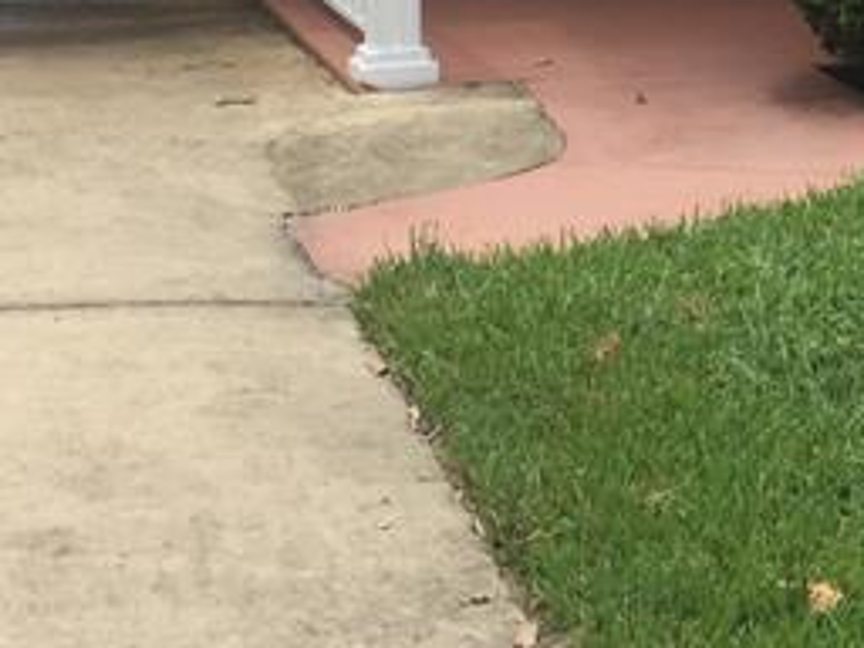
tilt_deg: -0.6
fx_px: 2895
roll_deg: -0.3
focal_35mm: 116
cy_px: -243
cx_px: 837
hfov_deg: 16.7
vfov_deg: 12.3
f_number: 2.2
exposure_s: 1/760
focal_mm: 4.15
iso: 32
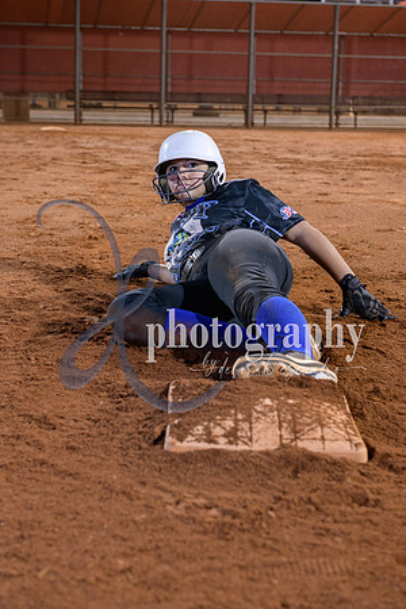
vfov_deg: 28.8
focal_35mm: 70
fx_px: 1184
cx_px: 203
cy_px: 304
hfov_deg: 19.5
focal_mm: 70
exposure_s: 1/80
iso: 2000
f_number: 5
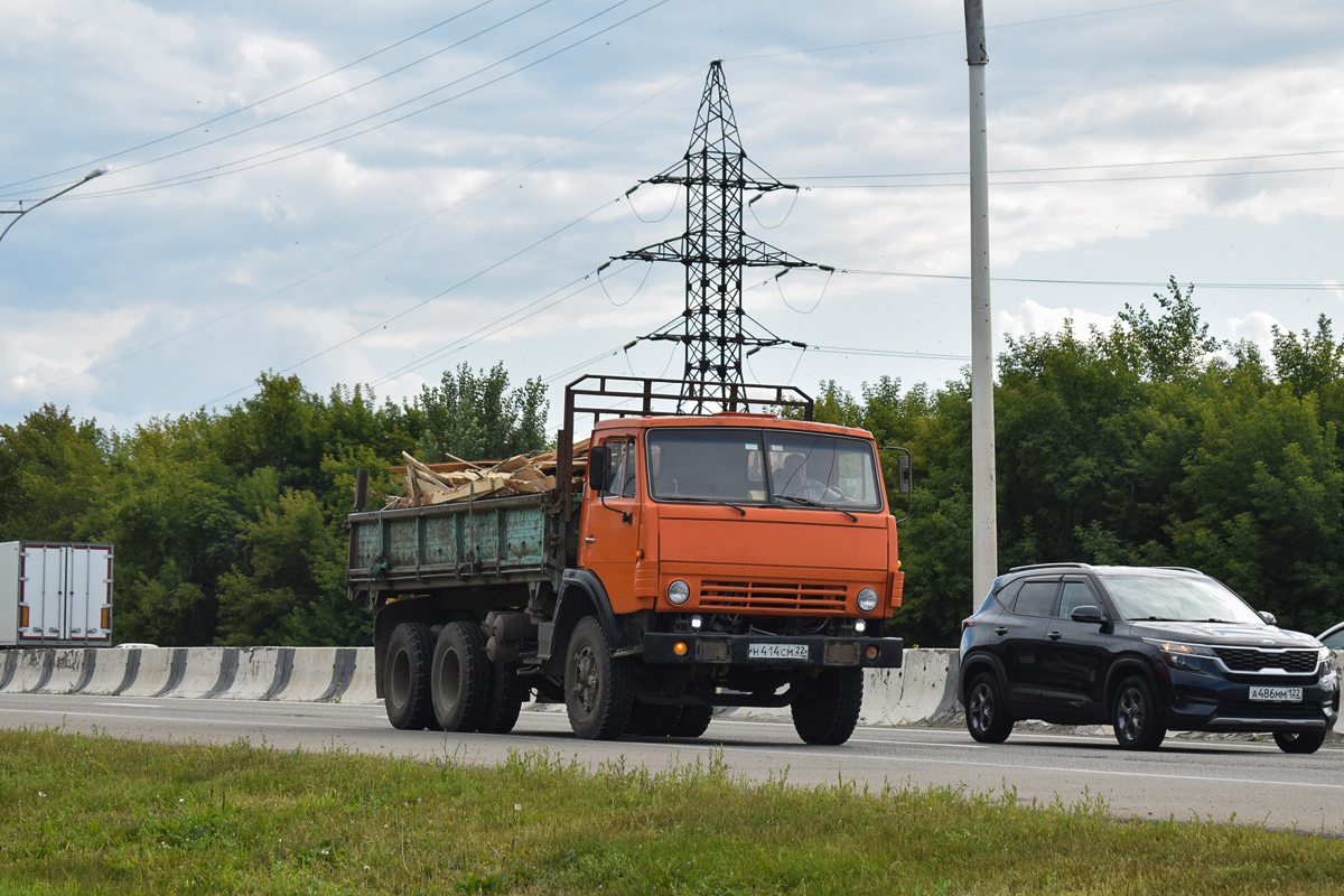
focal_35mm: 82
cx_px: 672
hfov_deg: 24.6
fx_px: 3080
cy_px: 448
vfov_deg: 16.6
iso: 400
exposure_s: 1/1000
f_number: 6.3
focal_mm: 55
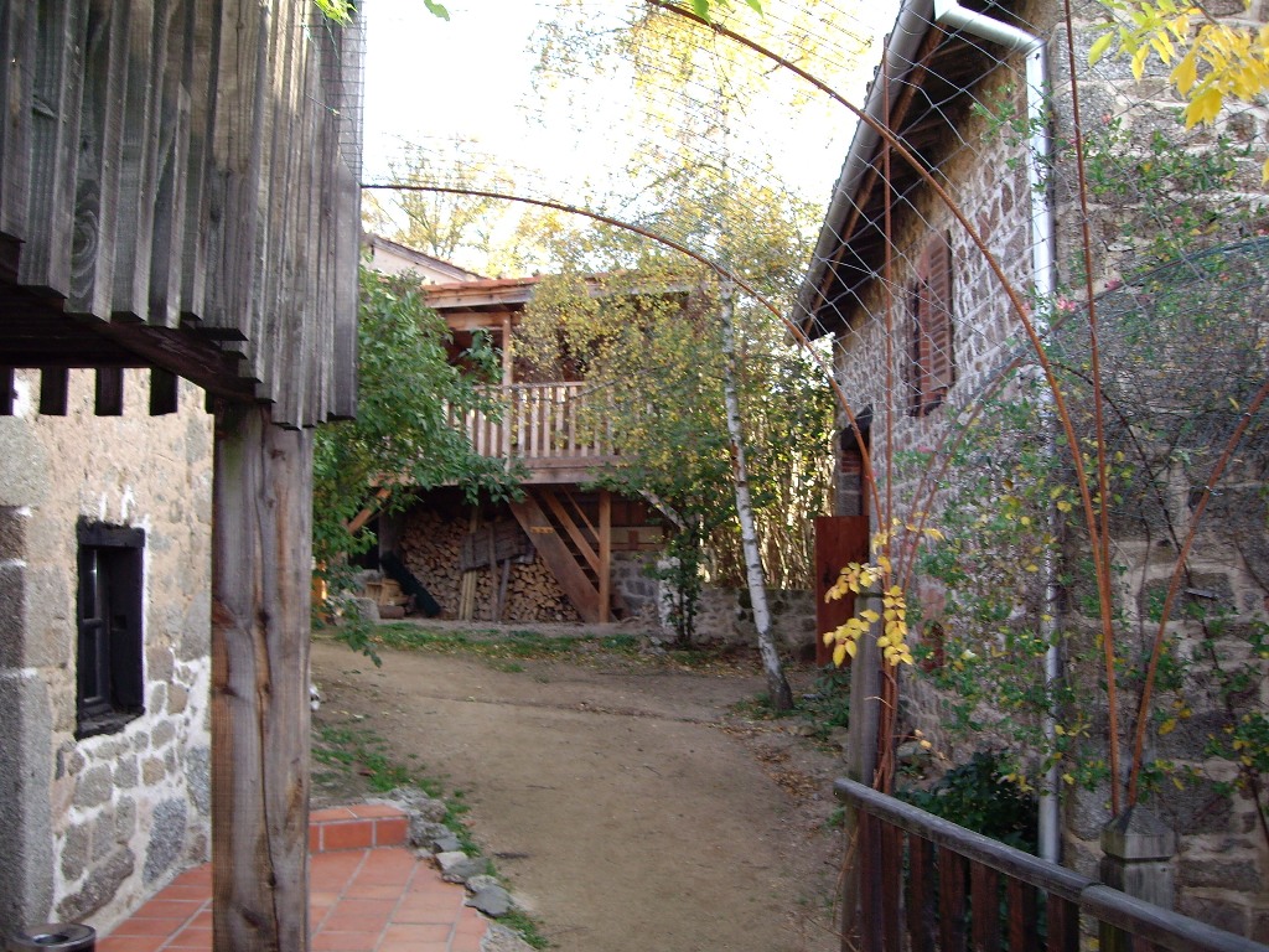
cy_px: 476
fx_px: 1393
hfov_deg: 49.0
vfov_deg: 37.7
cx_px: 634
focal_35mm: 38
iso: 100
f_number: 2.7
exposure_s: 1/80
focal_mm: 6.2
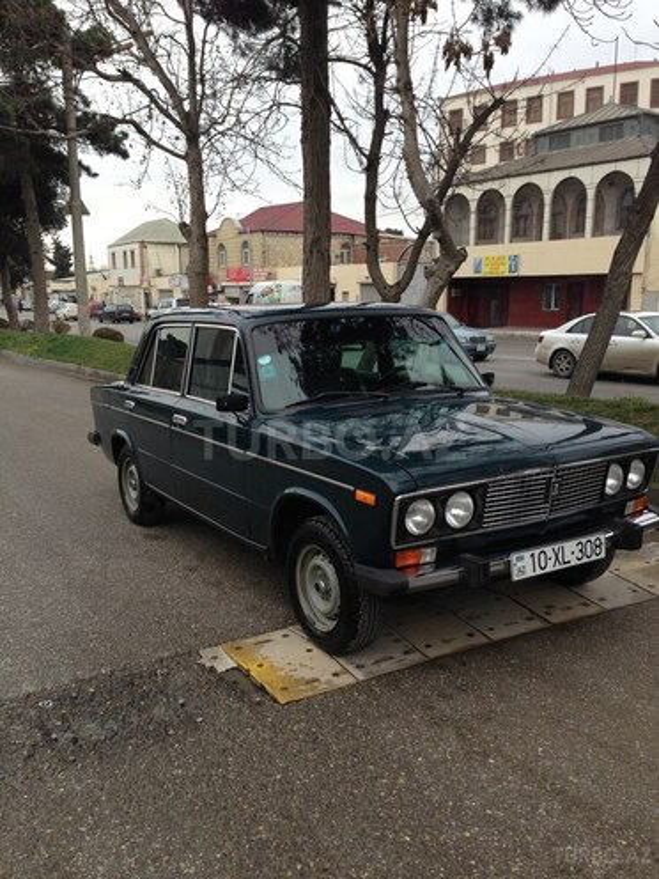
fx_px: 838
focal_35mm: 33
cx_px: 330
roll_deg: +0.5
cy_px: 440
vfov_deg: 55.4
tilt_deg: -8.6
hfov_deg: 42.9
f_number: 2.4
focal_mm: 4.12
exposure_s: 1/301
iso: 50
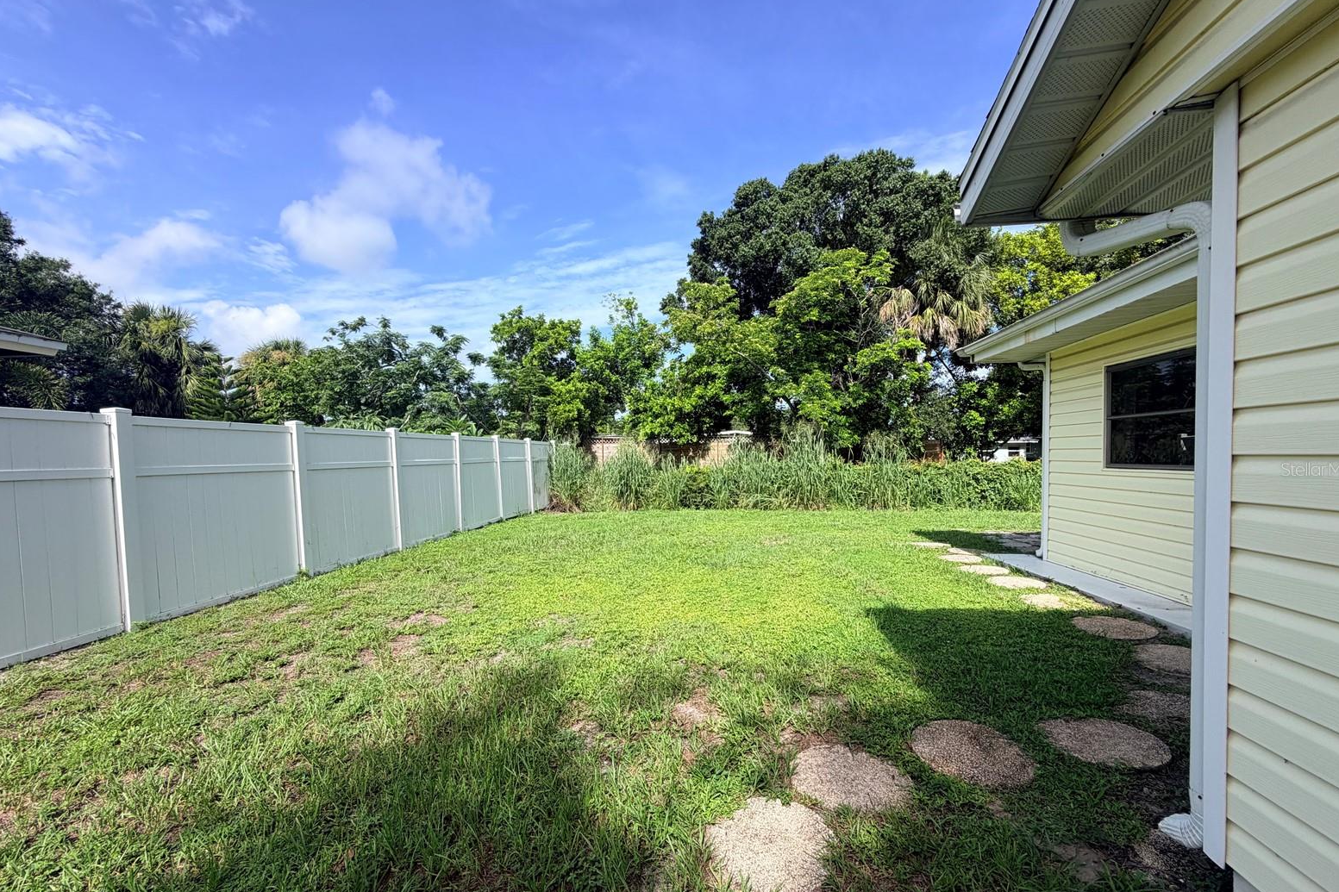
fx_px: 558
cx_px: 673
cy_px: 469
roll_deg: +1.1
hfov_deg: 100.4
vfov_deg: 77.3
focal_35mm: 15
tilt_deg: -2.2
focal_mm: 2.22
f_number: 2.2
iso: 32
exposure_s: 1/770
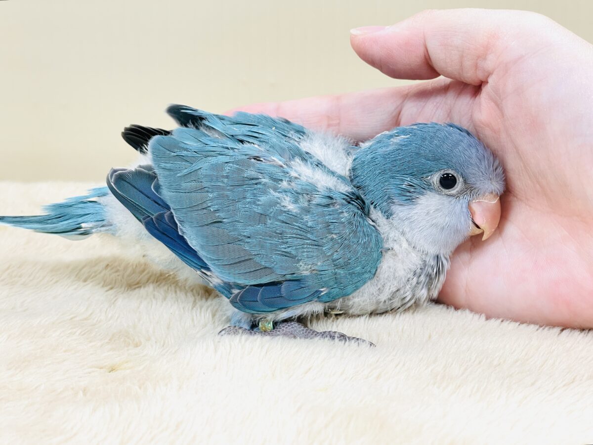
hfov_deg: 36.8
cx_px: 296
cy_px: 222
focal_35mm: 52
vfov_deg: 28.0
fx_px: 891
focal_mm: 6
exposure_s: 1/104
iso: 125
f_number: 2
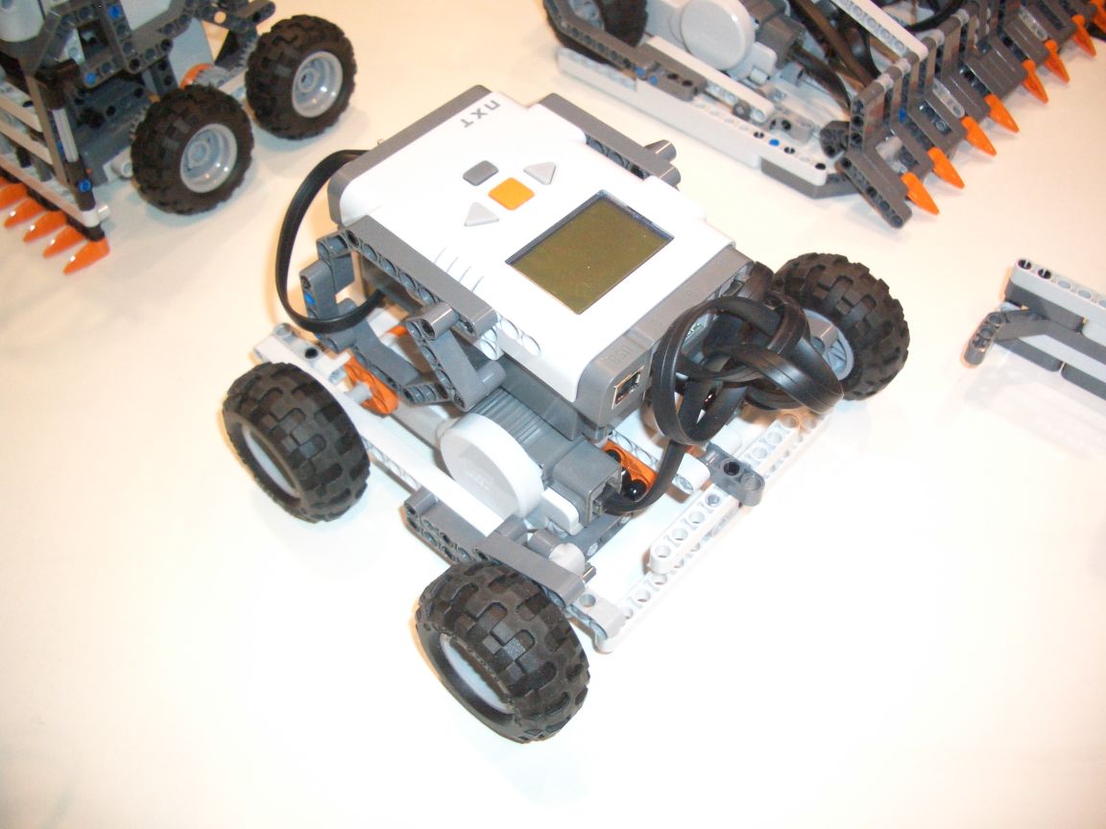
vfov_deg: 40.7
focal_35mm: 35
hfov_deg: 52.6
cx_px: 553
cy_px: 414
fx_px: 1118
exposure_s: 1/100
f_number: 2.6
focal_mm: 5.8
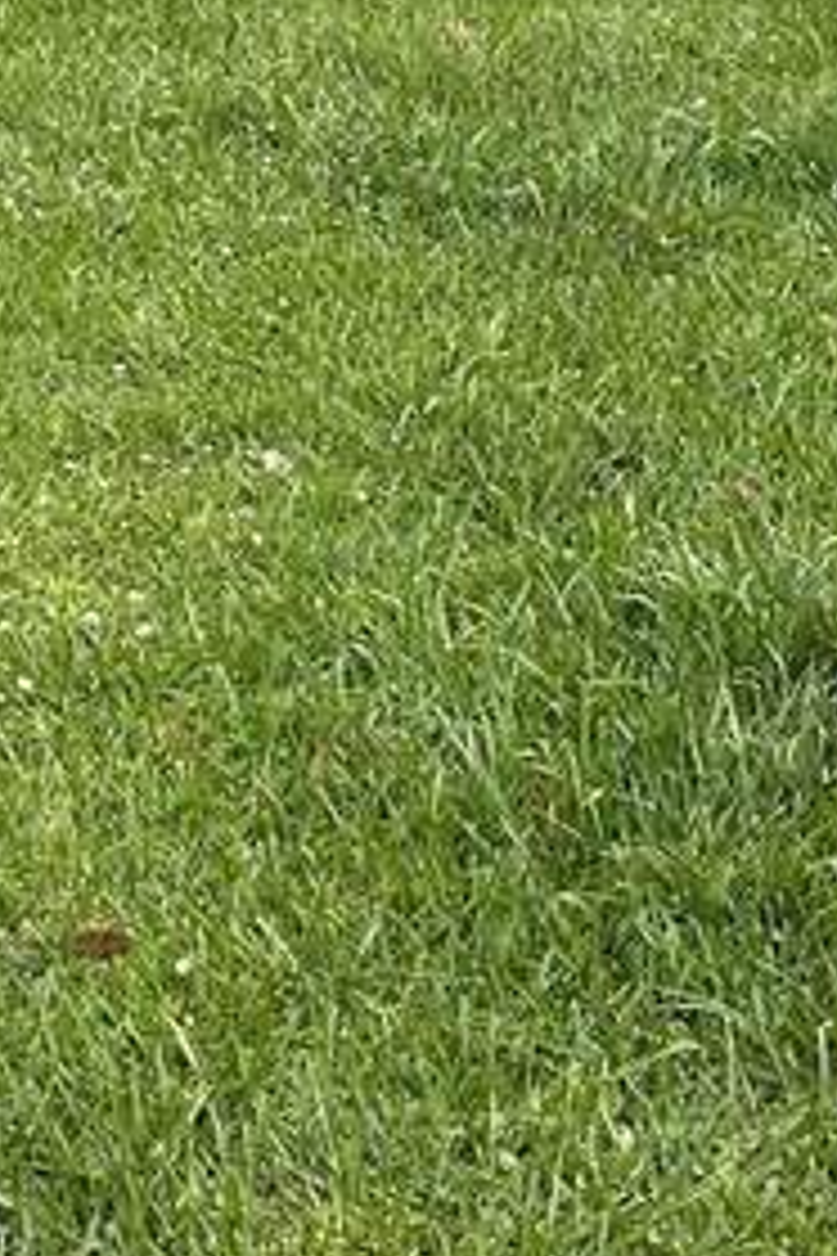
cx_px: -140
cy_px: -414
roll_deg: -2.1
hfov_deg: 15.4
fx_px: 2999
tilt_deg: -6.0
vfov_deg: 21.2
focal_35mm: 86
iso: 80
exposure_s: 1/1357
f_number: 1.78
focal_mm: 6.86
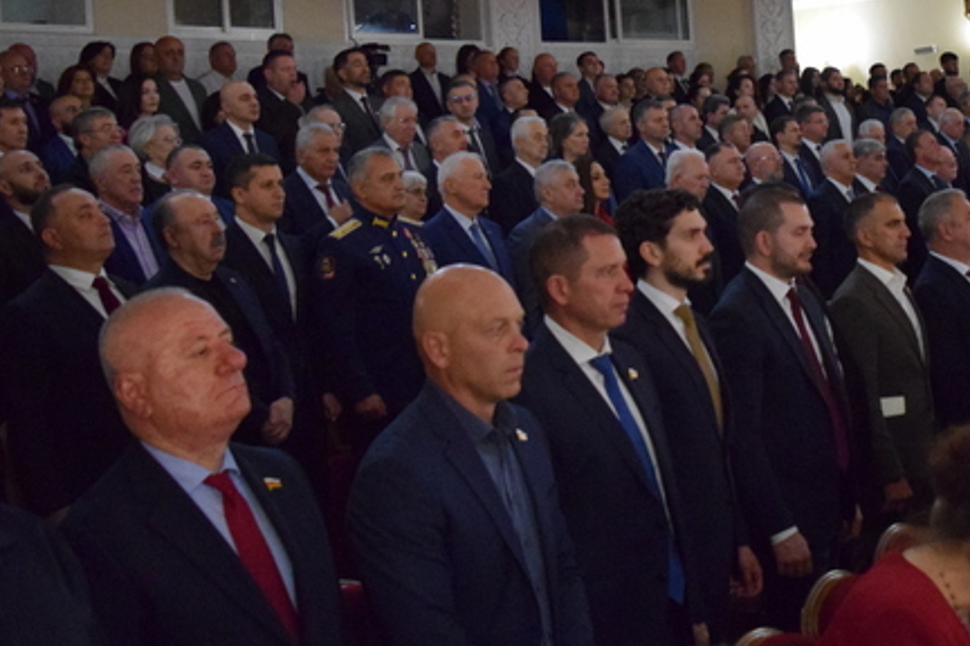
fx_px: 1347
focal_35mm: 50
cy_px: 190
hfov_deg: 38.2
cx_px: 775
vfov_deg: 26.8
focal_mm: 18
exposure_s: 1/60
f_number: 3.5
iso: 5000
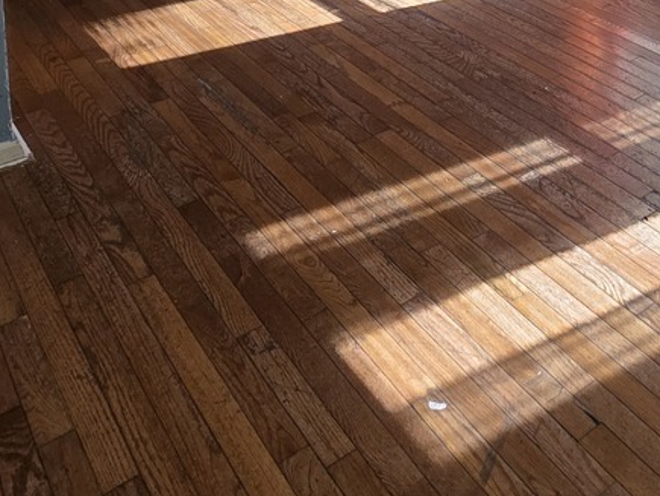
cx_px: 482
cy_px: -203
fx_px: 821
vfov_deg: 26.5
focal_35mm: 43
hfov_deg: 42.7
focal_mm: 2.2
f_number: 1.9
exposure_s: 1/100
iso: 40
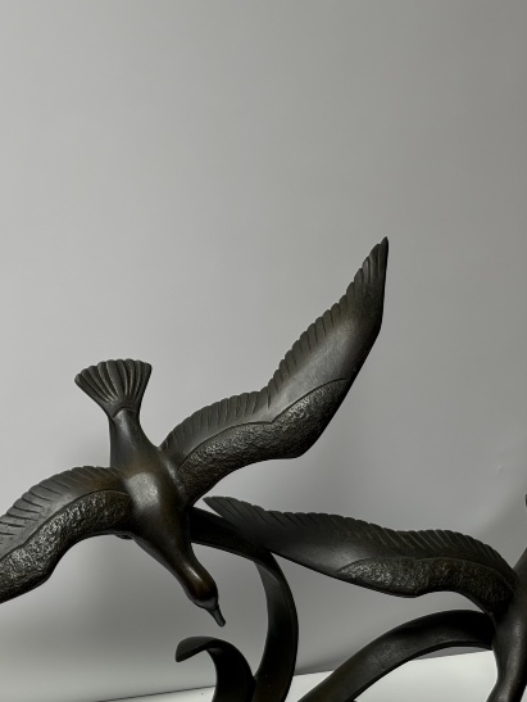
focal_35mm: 114
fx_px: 2311
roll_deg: -1.0
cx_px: 303
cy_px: 316
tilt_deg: -22.6
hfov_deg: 13.0
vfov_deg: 17.3
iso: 32
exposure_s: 1/309
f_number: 1.6
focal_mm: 5.96
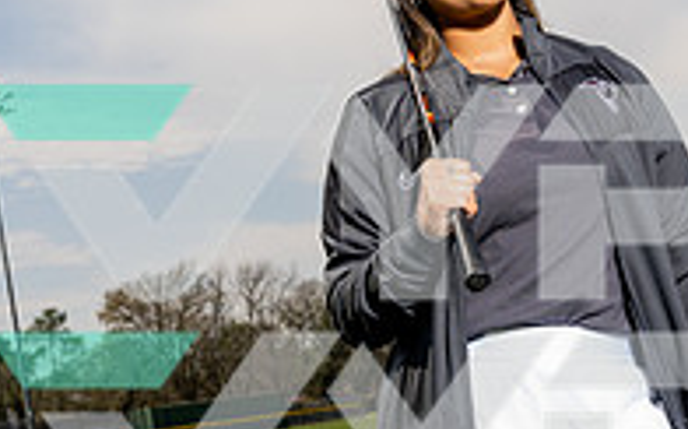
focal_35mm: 89
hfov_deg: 23.1
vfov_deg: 14.4
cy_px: 443
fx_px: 1667
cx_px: 505
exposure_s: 1/250
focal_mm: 38
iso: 100
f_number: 8
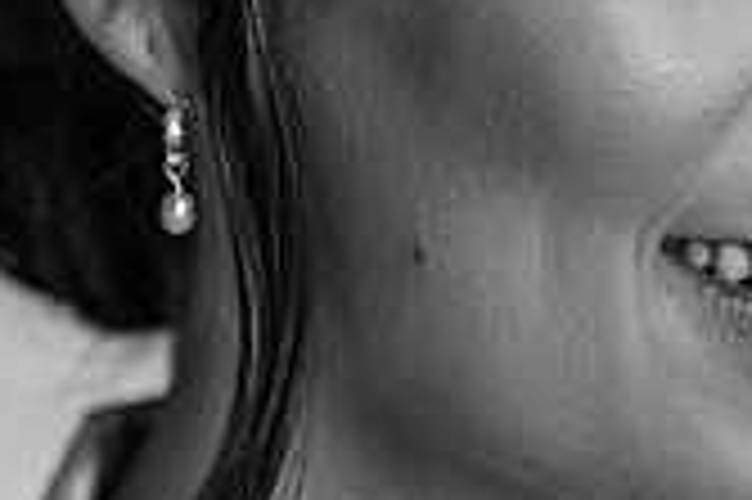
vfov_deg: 4.6
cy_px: 131
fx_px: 6156
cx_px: 747
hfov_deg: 7.0
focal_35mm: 295
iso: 400
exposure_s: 1/200
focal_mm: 85
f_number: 3.2
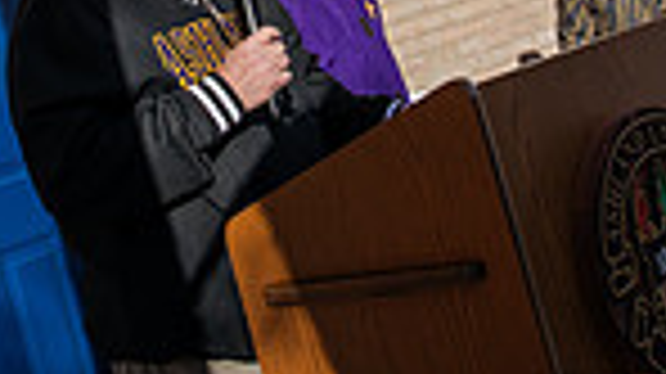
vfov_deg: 13.5
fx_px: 1518
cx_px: 270
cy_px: -122
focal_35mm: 86
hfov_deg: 24.7
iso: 80
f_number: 3.5
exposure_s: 1/800
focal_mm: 27
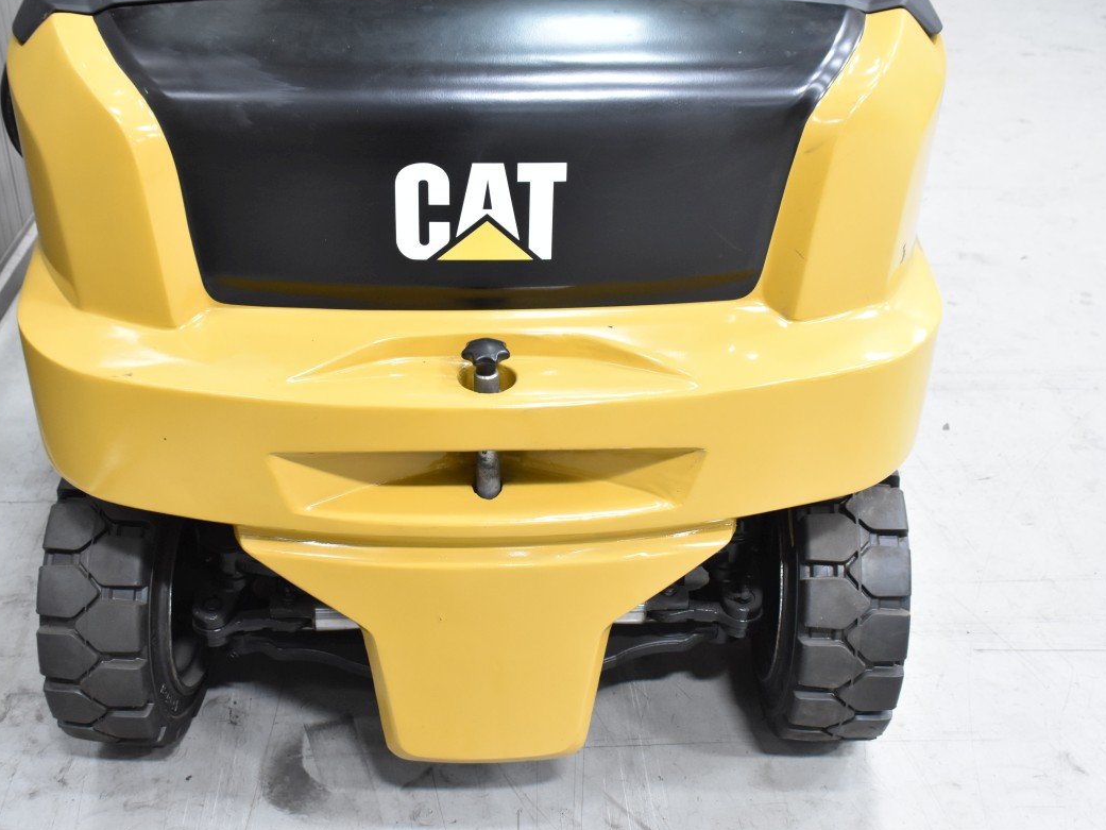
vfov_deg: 34.7
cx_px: 490
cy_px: 409
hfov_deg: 45.1
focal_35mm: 42
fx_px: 1328
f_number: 5
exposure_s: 1/25
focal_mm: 25
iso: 1600
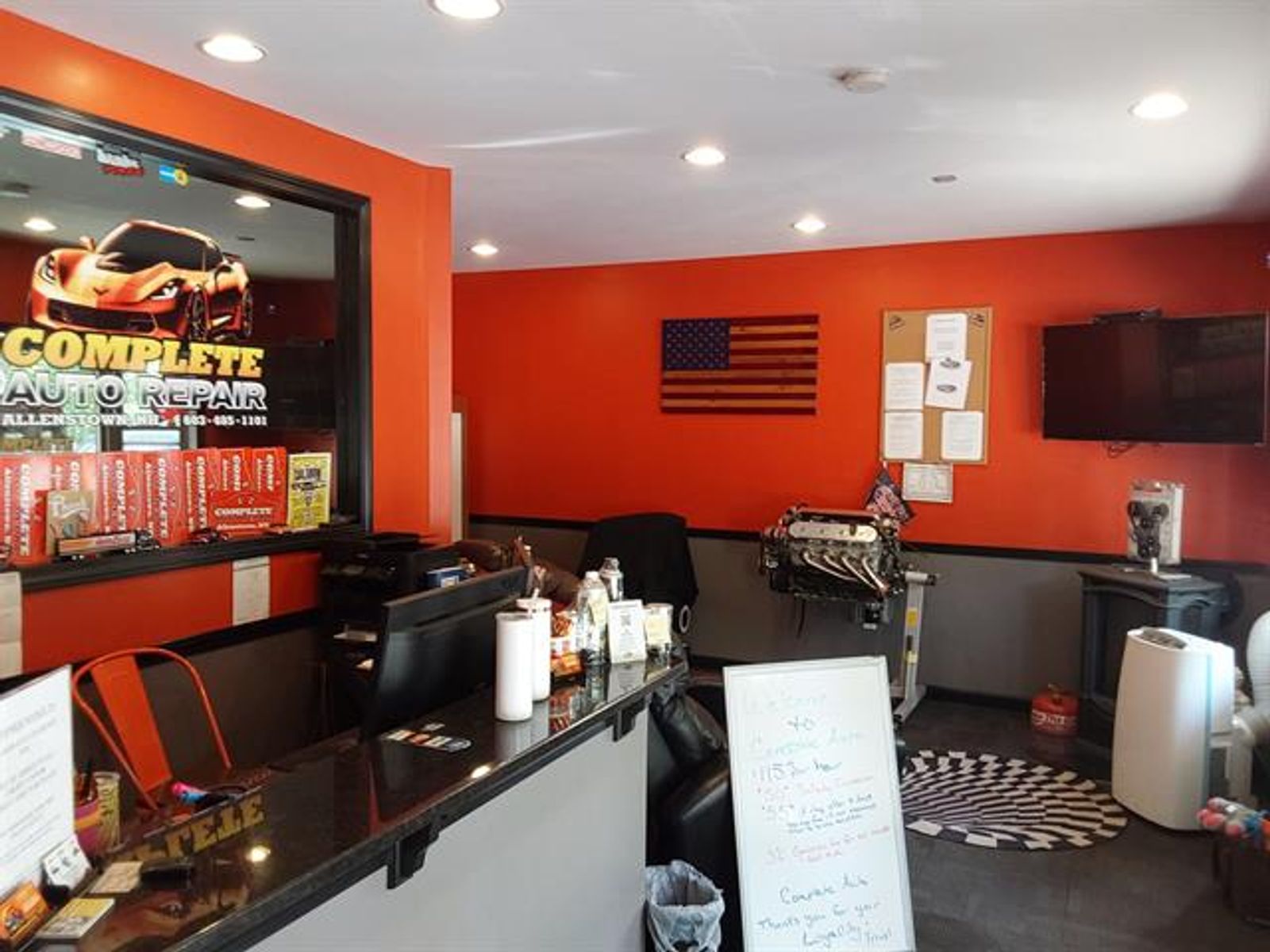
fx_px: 1027
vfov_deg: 49.7
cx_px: 635
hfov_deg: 63.4
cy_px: 476
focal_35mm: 28
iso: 200
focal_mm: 2.91
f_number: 1.9
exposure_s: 1/30
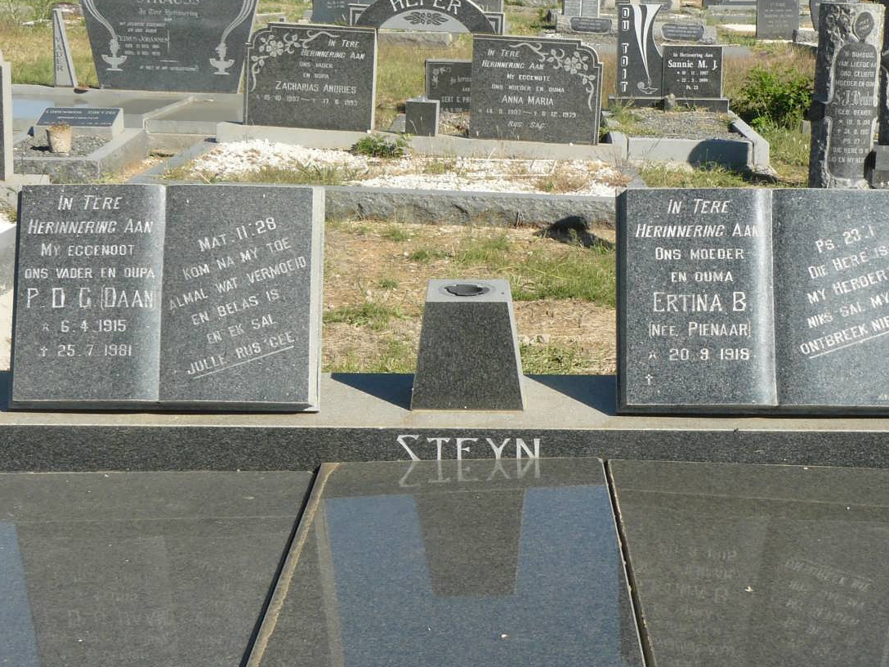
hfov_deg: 26.0
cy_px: 357
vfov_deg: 19.6
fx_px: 1926
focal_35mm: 75
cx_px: 471
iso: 100
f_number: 5.6
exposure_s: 1/320
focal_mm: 9.5
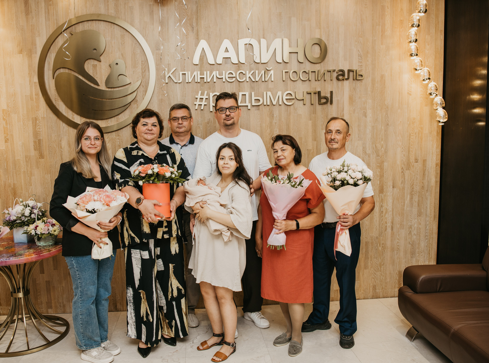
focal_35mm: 30
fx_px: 427
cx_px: 226
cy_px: 190
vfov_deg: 46.0
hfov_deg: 59.5
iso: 200
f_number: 4
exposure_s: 1/160
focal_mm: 27
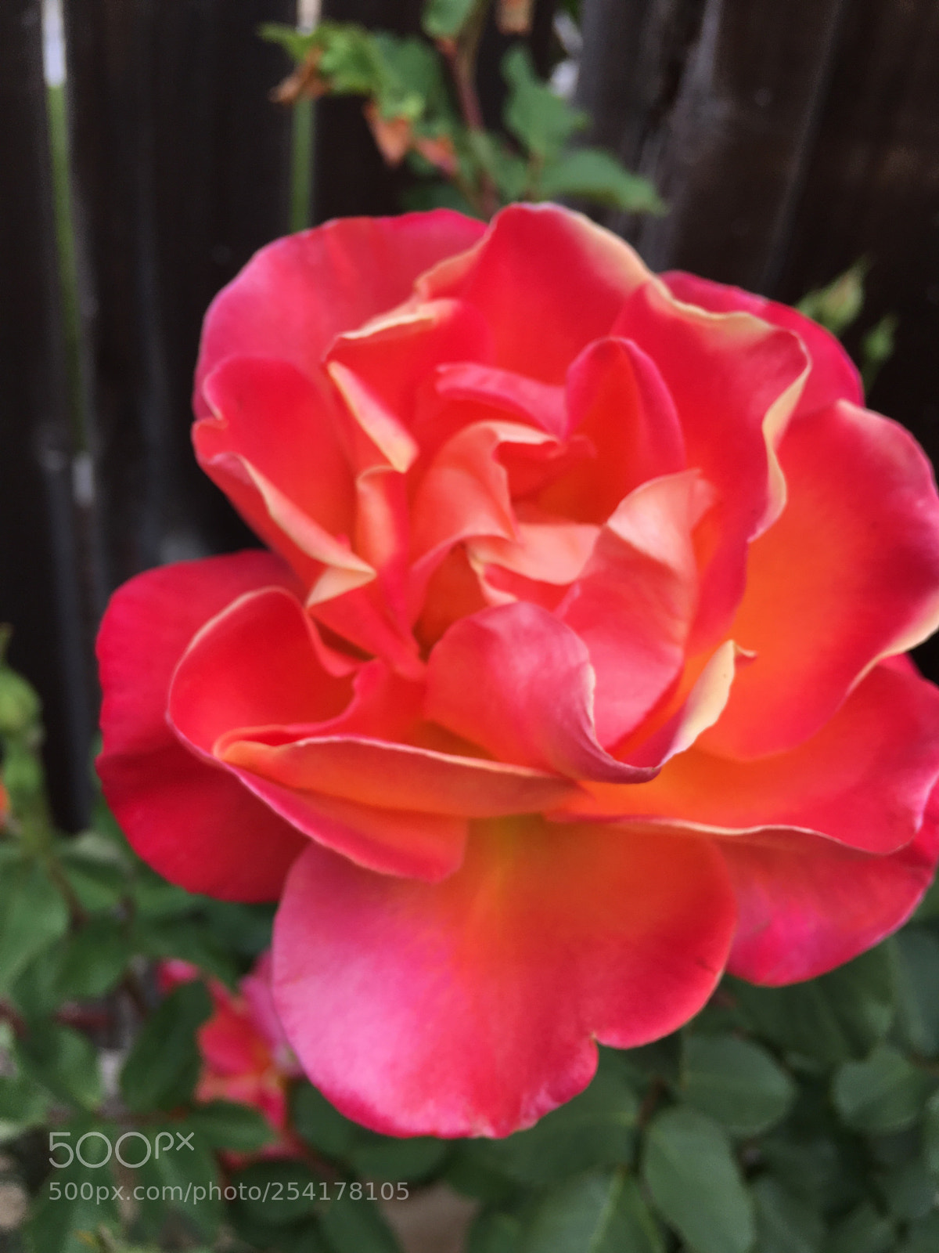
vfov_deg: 61.7
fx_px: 1049
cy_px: 626
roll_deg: -7.4
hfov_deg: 48.2
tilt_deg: -35.5
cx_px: 470
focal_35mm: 29
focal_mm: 4.15
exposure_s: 1/345
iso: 25
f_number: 2.2
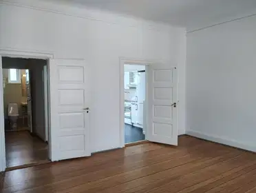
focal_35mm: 28
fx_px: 207
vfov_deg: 49.8
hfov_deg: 63.4
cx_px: 128
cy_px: 96
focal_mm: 4.27
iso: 369
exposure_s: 1/100
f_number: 1.8
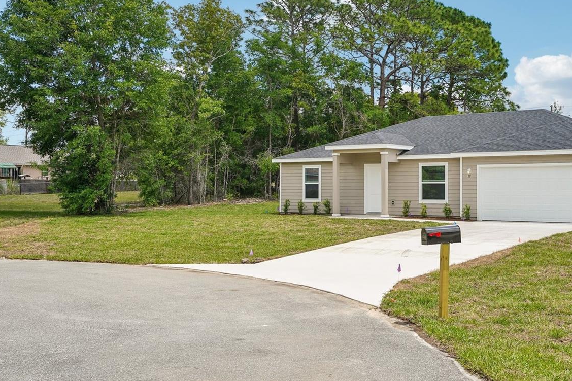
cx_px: 391
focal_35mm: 44
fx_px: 699
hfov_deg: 43.7
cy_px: 167
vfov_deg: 30.5
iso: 50
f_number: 8
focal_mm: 31
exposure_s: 1/90
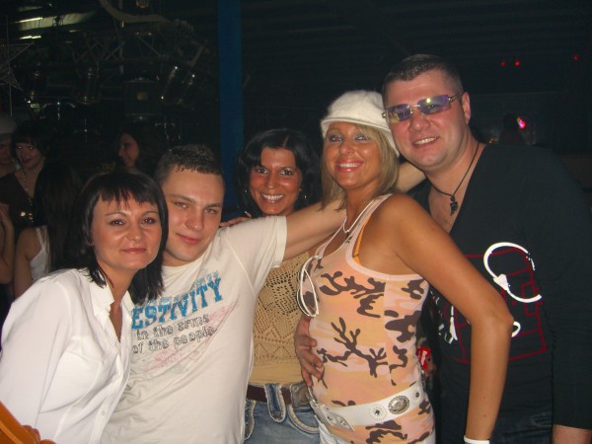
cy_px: 222
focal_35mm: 38
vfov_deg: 37.7
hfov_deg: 49.0
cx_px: 296
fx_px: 650
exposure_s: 1/60
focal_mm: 7.9
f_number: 2.8
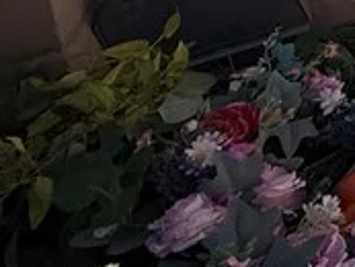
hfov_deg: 13.3
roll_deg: +0.0
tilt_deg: -13.5
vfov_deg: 13.9
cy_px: -327
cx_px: 940
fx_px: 852
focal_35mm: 83
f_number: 2.2
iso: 50
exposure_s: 1/2506
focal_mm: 2.22
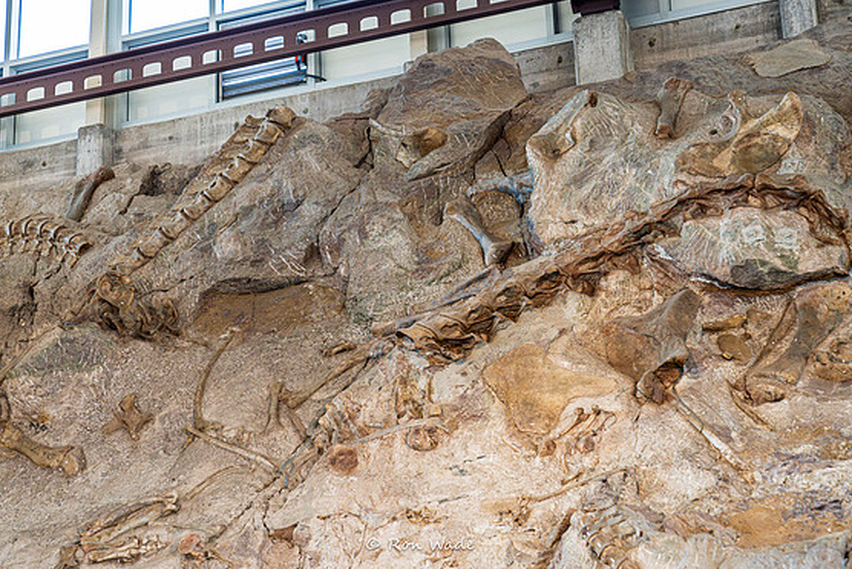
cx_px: 420
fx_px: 1728
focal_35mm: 73
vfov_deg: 18.7
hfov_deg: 27.7
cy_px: 292
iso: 1600
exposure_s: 1/160
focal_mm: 70
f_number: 4
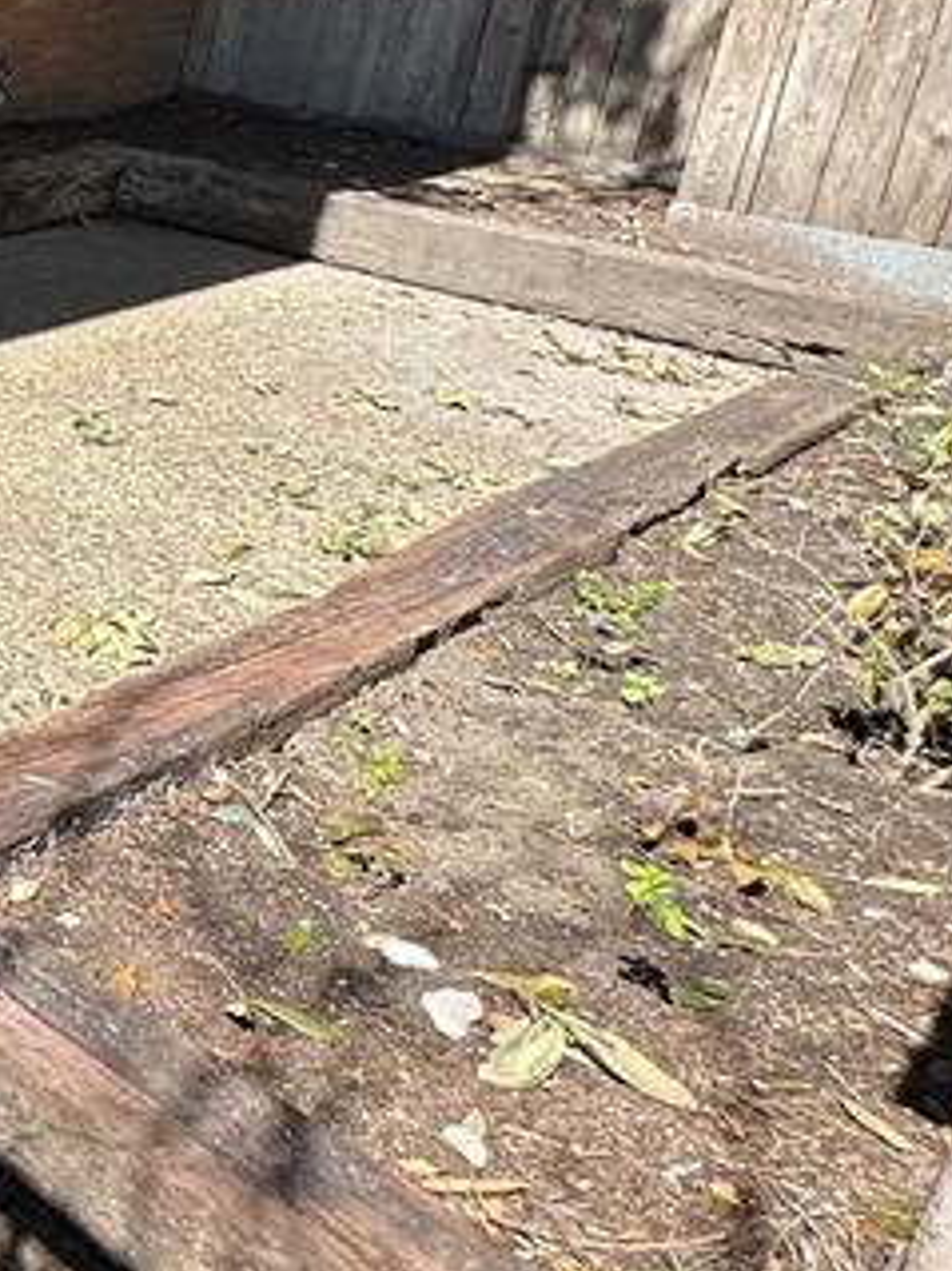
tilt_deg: -17.2
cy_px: 327
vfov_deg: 40.9
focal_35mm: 45
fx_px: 1651
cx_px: -713
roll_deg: -1.8
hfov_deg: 21.9
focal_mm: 2.22
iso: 40
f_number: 2.2
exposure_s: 1/1006
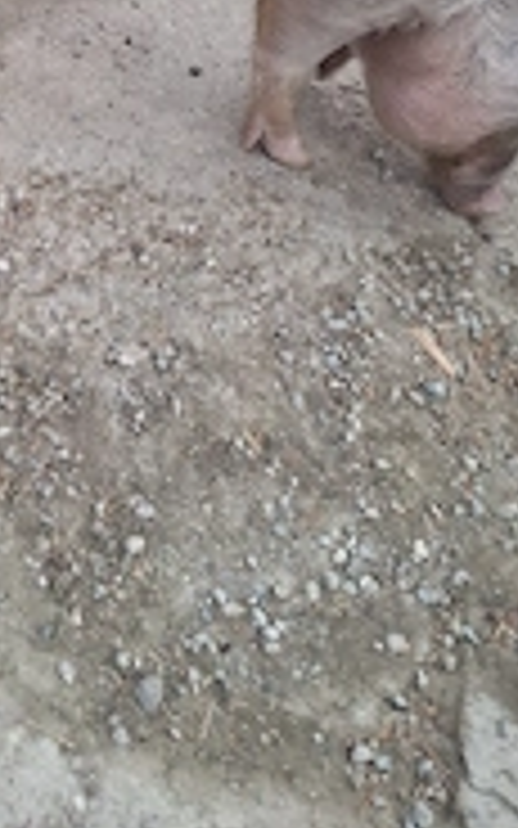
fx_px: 1197
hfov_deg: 23.7
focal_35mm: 53
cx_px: 50
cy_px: 14
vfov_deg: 34.9
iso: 160
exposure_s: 1/100
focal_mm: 5.54
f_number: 1.8
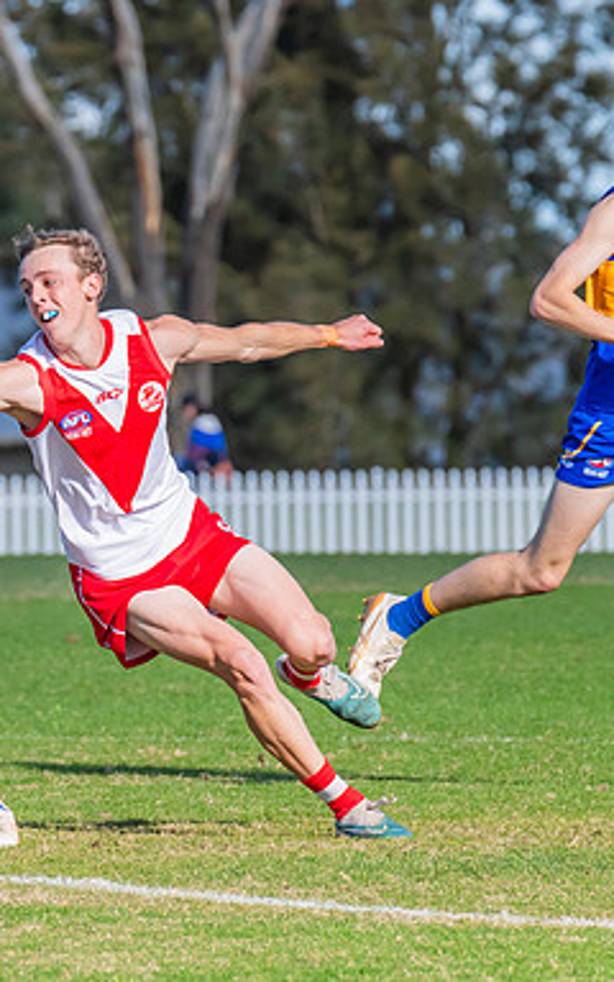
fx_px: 17804
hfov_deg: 2.0
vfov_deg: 3.2
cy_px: 523
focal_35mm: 665
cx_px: -224
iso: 800
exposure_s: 1/1250
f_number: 10
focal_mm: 330
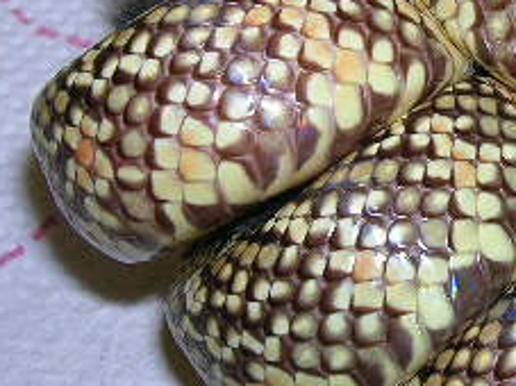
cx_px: 518
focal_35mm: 96
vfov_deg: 15.3
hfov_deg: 19.8
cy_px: 116
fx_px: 1430
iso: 50
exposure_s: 1/60.1
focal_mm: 5.7
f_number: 4.9
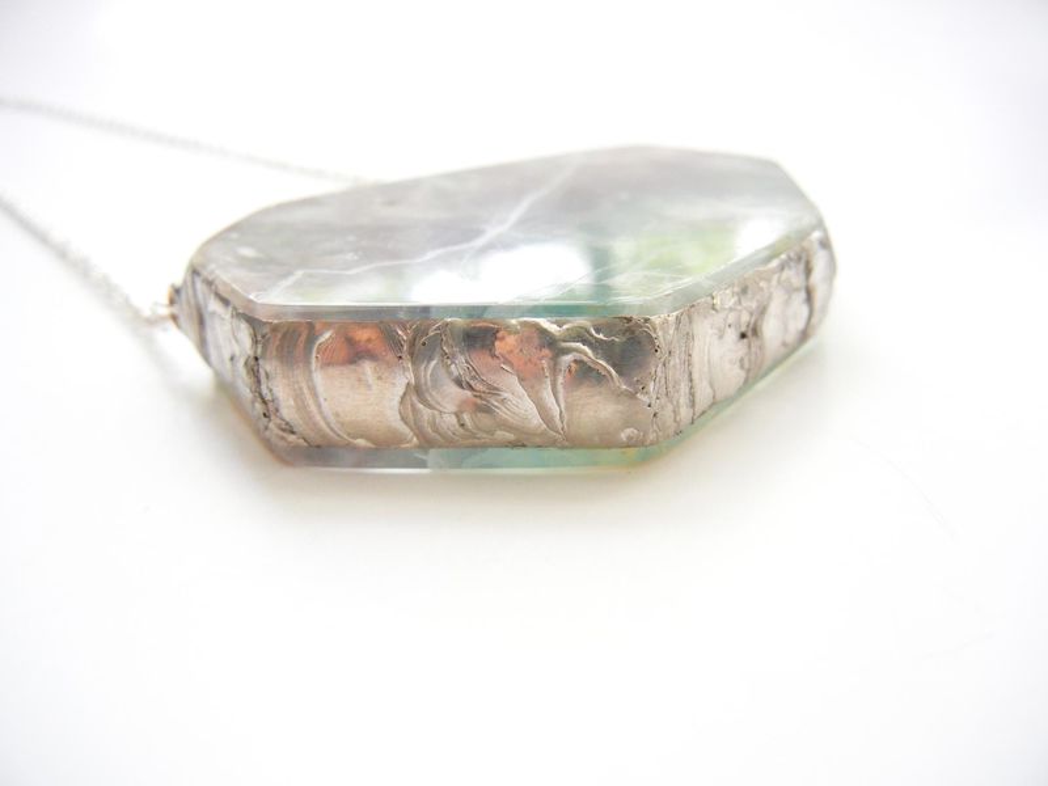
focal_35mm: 30
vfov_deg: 46.8
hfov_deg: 60.0
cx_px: 524
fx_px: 908
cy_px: 393
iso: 229
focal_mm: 5.4
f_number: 3.5
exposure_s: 1/30
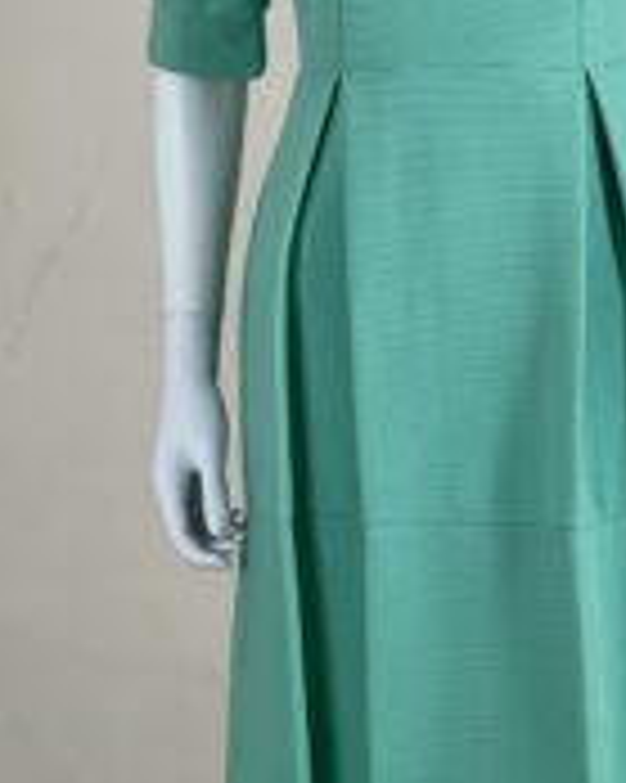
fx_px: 3338
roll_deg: +1.1
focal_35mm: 144
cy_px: 243
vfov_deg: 13.4
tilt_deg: -7.9
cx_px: 455
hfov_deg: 10.7
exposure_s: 1/121
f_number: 2.2
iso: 80
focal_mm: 7.5
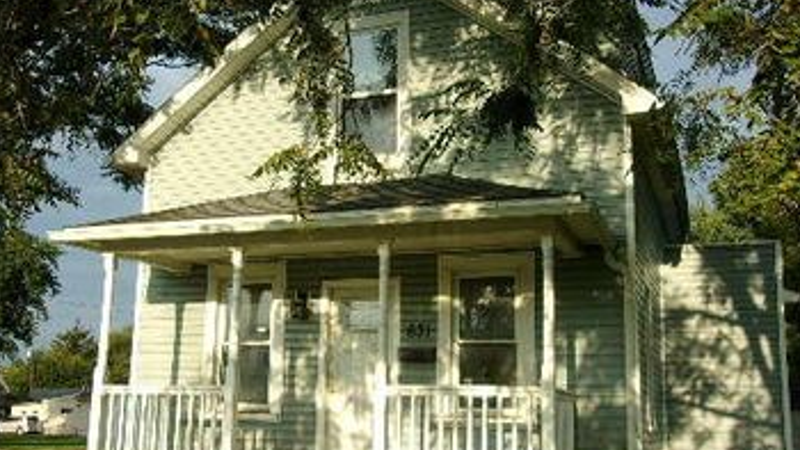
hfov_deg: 48.4
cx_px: 402
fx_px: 891
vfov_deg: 28.3
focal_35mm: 42
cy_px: 255
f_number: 3
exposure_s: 1/400
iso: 80
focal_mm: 4.9
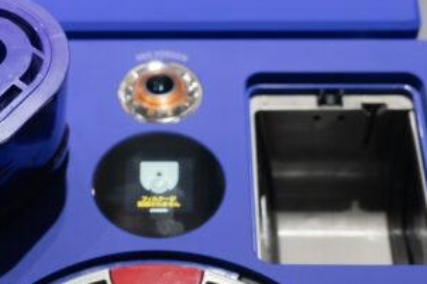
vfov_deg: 16.8
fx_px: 961
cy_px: 212
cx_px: 142
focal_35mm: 81
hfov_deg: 24.9
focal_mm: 24
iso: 500
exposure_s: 1/60
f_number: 3.5
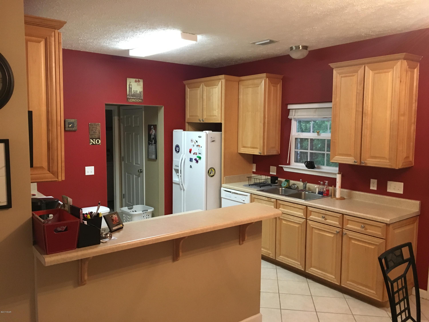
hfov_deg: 61.7
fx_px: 359
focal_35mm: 29
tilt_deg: -4.7
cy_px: 161
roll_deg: -0.9
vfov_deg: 48.2
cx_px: 214
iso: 200
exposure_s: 1/30
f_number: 2.2
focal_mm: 4.15
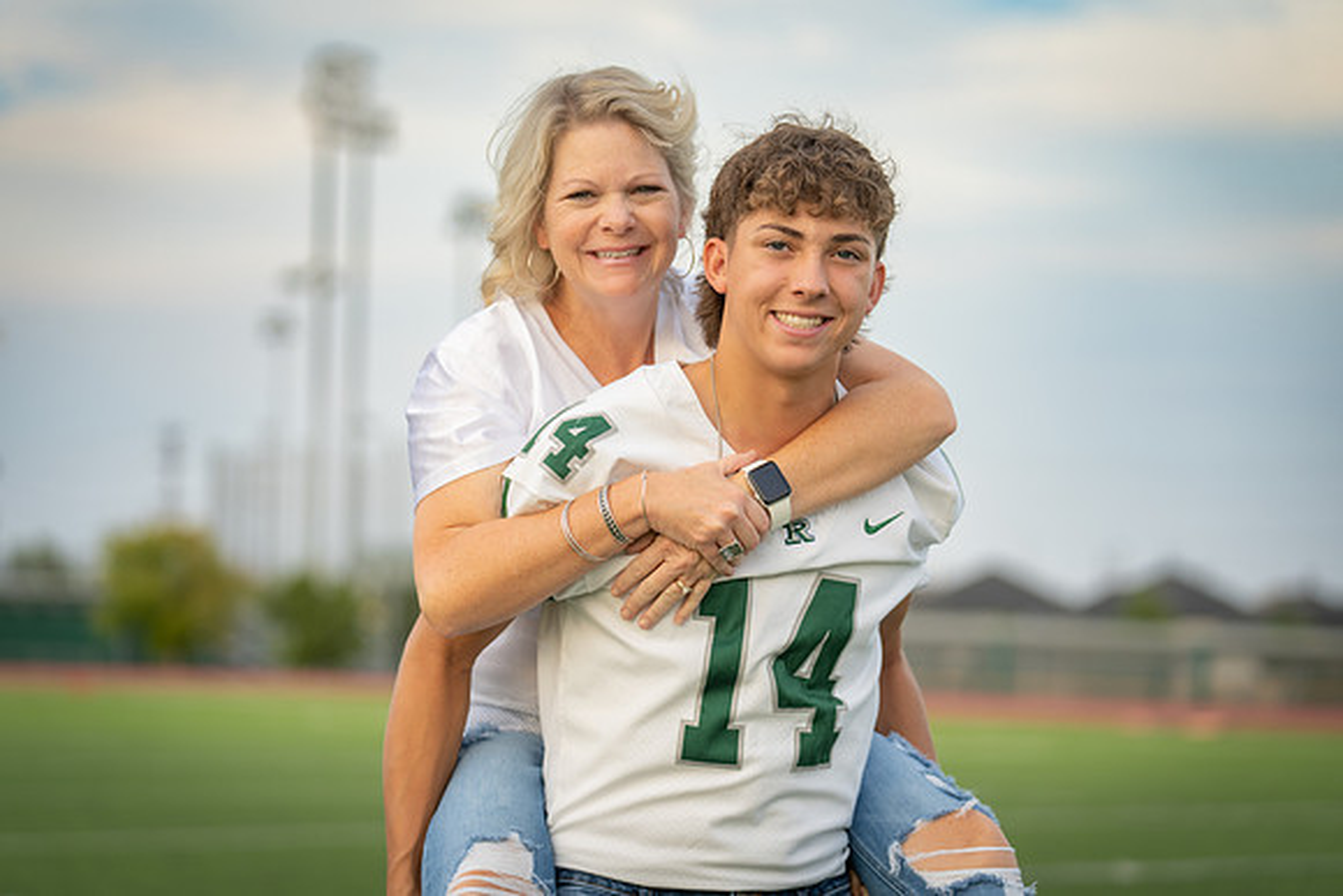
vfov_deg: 12.9
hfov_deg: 19.3
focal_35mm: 106
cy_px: 448
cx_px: 672
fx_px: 3957
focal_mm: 100
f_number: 2.8
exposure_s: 1/400
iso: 125
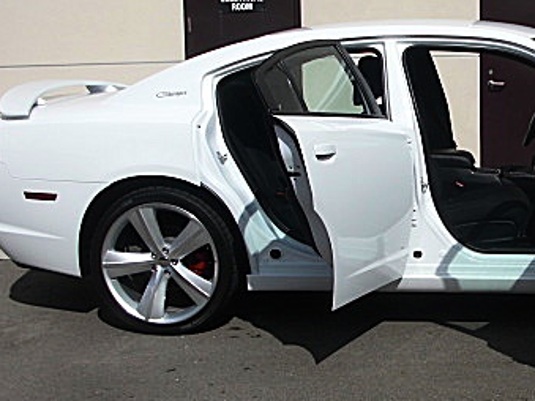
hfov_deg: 27.6
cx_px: 477
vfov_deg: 21.6
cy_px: 212
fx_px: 1051
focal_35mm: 68
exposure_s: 1/320
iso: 50
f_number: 7.9
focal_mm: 6.3
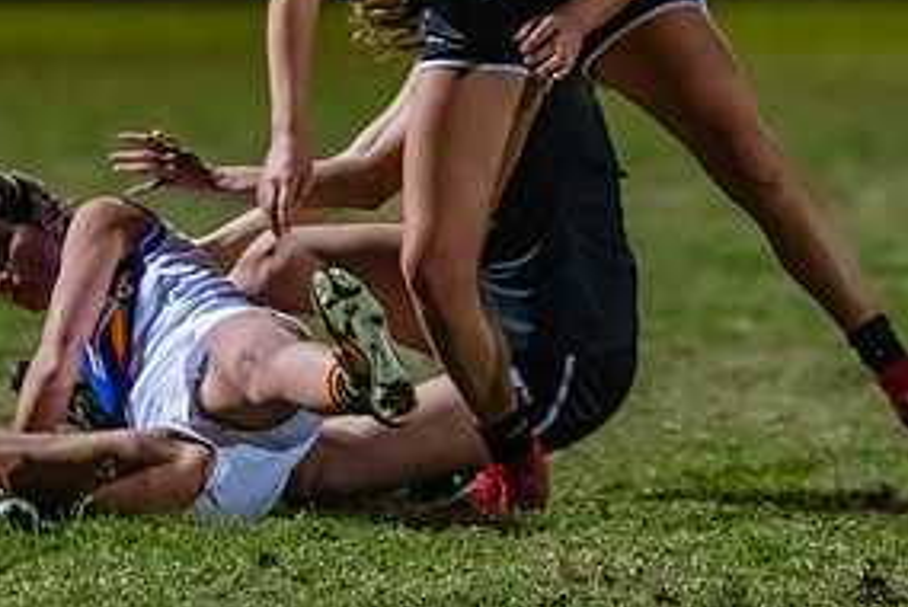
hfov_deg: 2.4
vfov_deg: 1.6
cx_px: 227
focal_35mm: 848
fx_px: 21410
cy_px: 123
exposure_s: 1/1000
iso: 10000
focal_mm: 250
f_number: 2.8
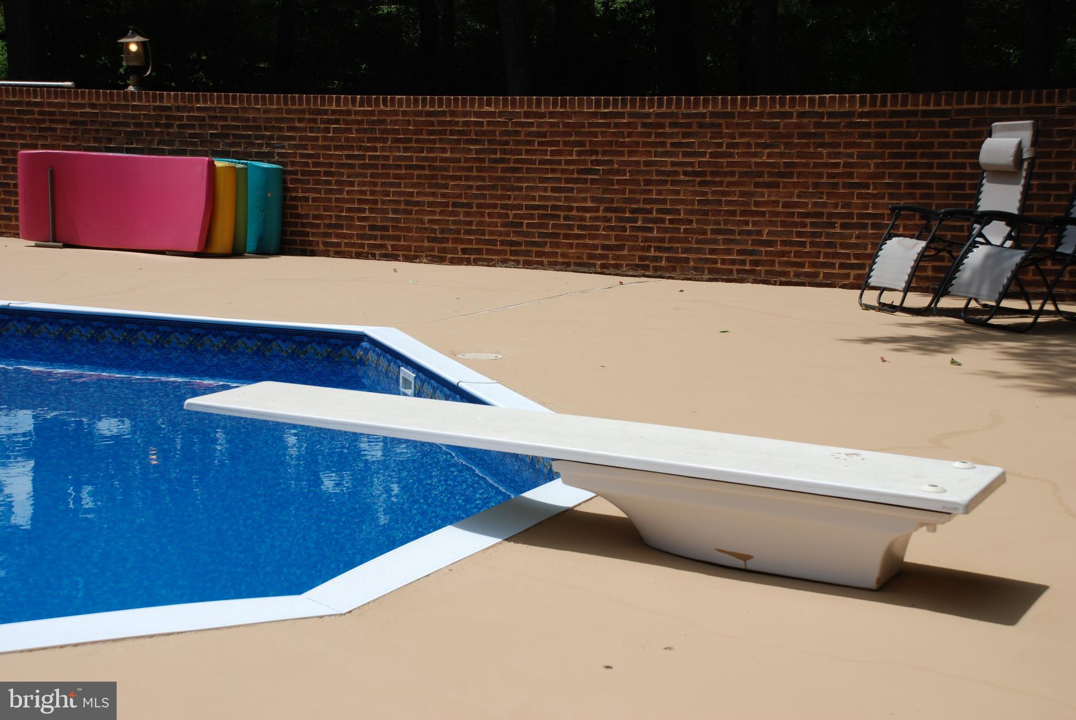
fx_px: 1705
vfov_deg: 23.8
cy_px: 360
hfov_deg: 35.0
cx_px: 538
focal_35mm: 57
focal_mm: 38
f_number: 9
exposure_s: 1/320
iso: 100
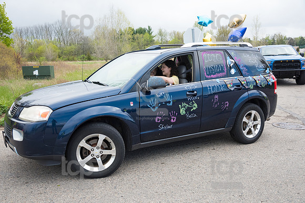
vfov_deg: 38.9
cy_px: 102
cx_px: 152
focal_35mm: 34
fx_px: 288
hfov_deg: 55.8
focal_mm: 34
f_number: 7.1
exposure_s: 1/800
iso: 1250
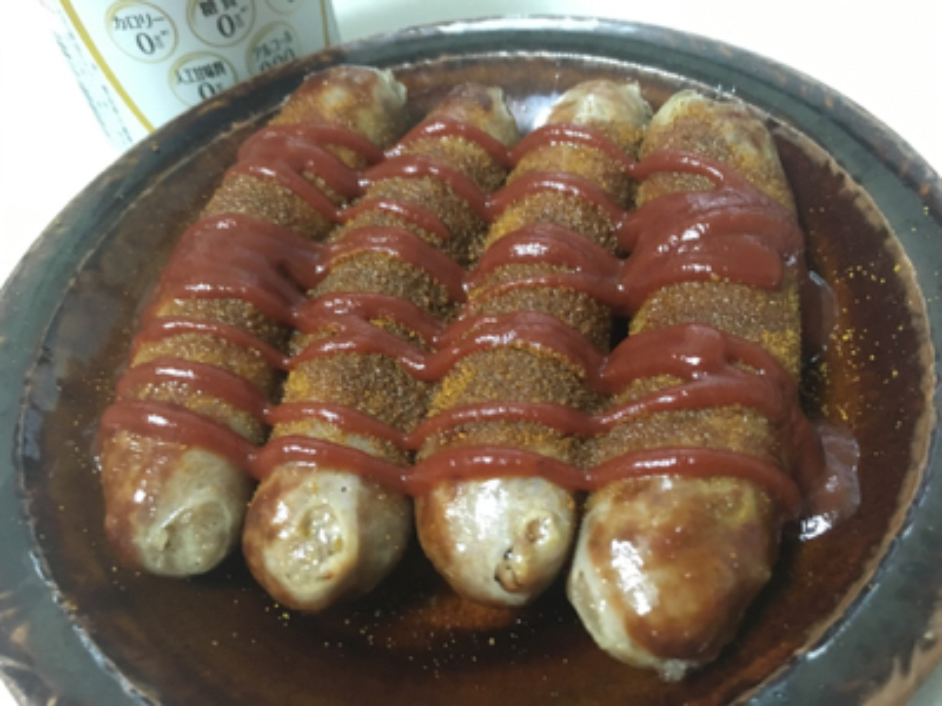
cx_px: 471
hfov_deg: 61.7
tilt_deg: -53.0
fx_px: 789
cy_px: 353
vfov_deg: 48.2
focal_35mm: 29
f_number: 2.2
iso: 500
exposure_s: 1/15
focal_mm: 4.15
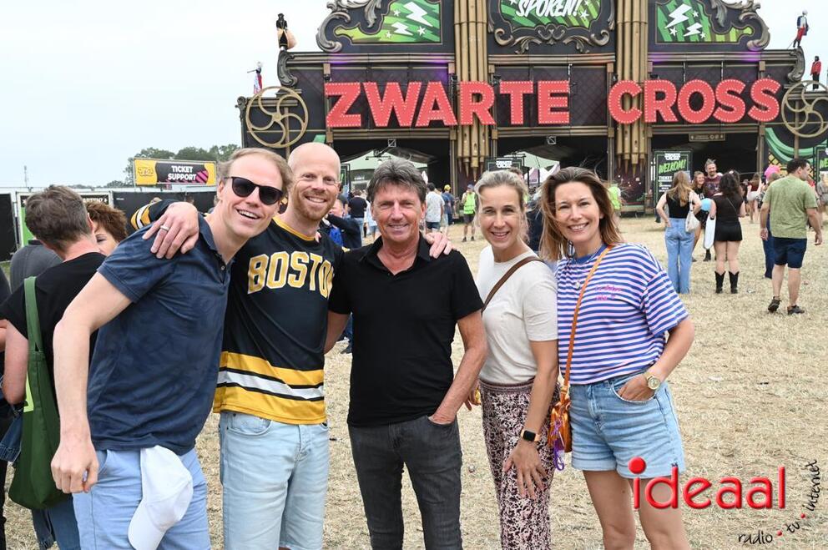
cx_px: 414
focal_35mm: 38
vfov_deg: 35.0
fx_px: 873
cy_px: 275
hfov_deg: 50.7
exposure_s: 1/250
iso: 320
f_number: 8
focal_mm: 38
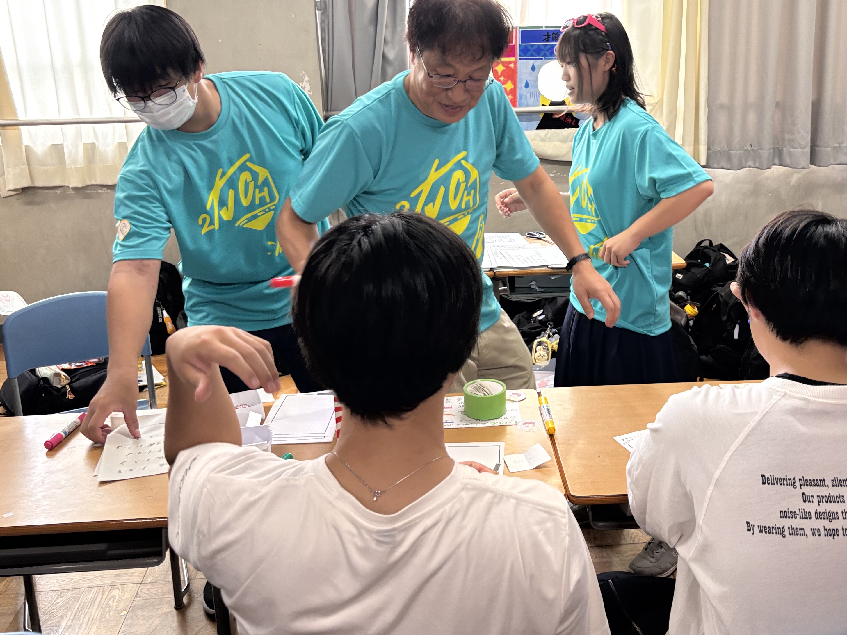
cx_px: 498
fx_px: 881
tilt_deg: -12.9
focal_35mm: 36
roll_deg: +0.4
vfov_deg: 39.3
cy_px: 224
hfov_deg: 51.1
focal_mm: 5.96
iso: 125
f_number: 1.6
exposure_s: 1/120
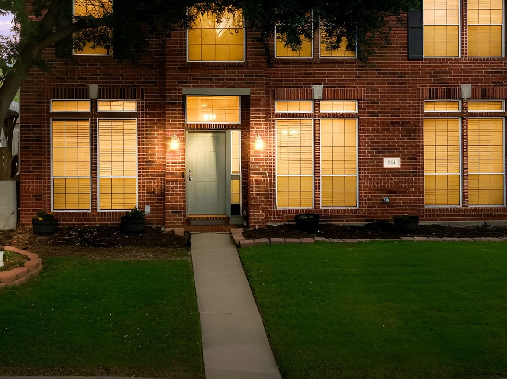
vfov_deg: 33.6
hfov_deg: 44.5
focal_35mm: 42
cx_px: 197
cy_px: 92
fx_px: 615
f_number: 2.8
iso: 360
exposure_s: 1/1250
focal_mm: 12.29
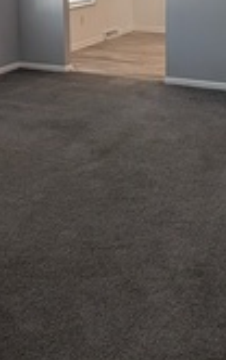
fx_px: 502
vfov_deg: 36.5
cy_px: 22
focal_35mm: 51
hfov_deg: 25.2
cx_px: 161
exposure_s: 1/75
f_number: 1.7
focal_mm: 2.02
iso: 48
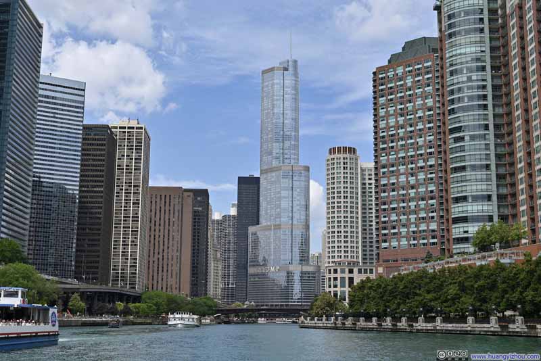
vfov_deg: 29.3
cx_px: 270
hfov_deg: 42.7
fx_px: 691
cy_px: 180
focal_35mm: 46
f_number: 5
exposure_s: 1/1600
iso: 100
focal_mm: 46
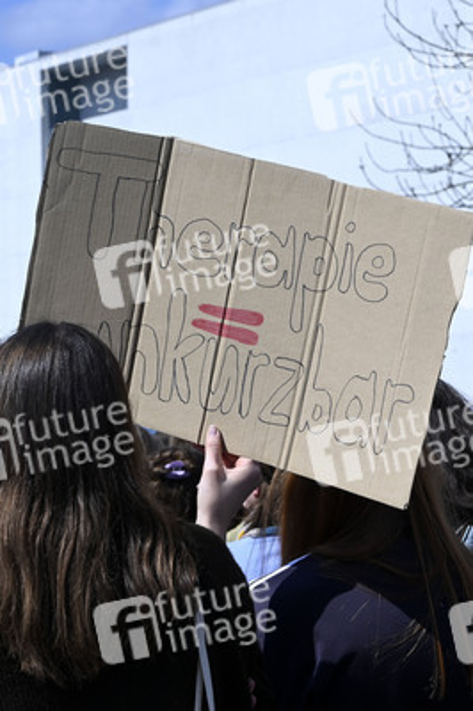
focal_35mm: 94
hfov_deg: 14.5
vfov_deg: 21.7
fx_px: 1856
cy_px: 356
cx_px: 236
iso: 250
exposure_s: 1/320
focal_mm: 94
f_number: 14
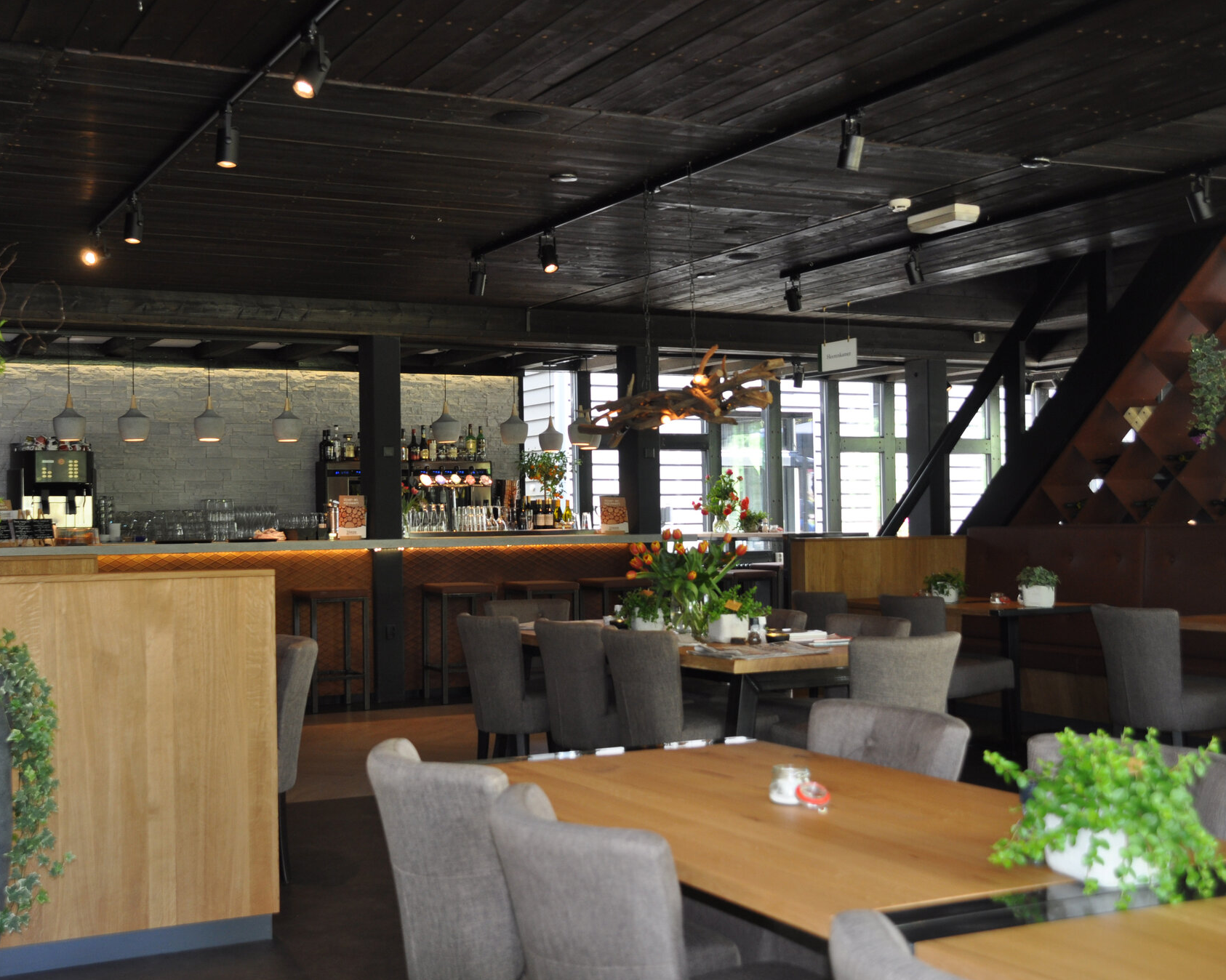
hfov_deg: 44.6
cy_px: 494
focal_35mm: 41
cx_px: 515
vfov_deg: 36.5
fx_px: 1487
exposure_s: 1/60
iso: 320
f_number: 3.8
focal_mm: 24
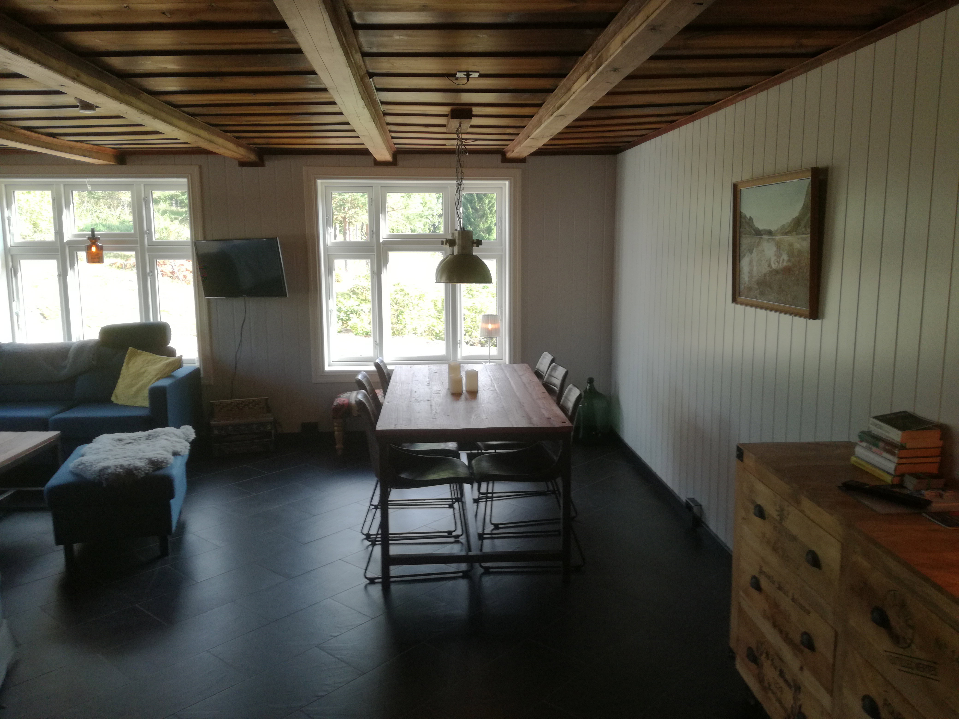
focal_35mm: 27
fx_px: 748
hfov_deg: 65.3
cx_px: 480
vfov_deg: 51.4
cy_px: 360
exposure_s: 1/60
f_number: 2
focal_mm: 3.79
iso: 64
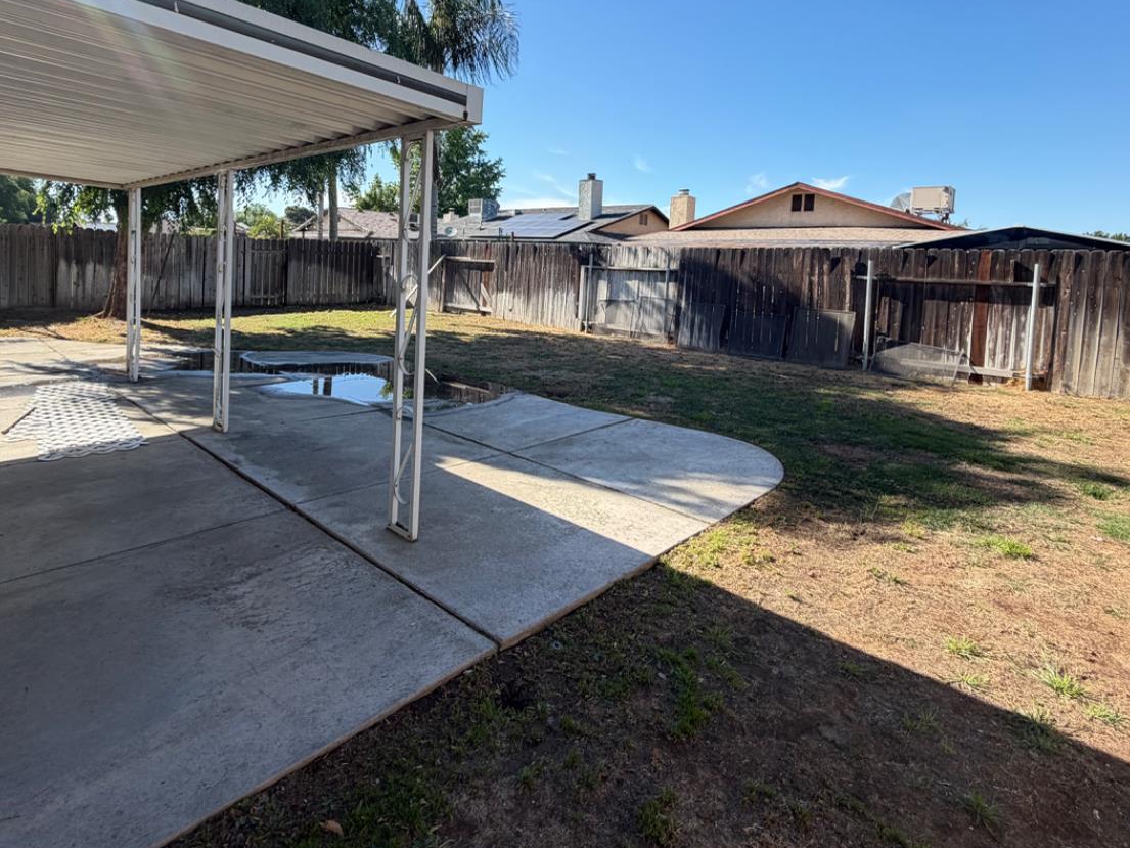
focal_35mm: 19
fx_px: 620
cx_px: 522
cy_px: 291
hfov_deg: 84.5
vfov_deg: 67.0
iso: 40
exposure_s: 1/709
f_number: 2.2
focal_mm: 2.22
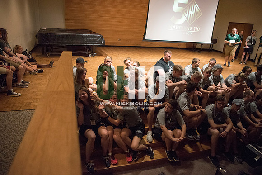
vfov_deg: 53.2
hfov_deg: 73.7
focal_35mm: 24
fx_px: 175
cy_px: 88
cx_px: 131
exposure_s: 1/200
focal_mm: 24
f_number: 3.2
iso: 5000
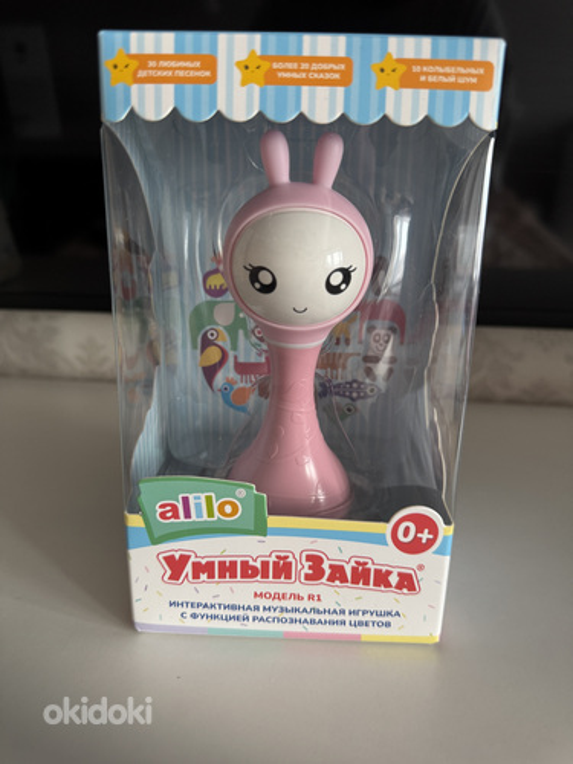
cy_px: 382
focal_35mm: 24
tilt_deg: -15.5
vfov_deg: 71.6
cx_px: 286
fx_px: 530
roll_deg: -2.0
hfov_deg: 56.8
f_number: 1.78
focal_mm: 6.76
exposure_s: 1/86
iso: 200
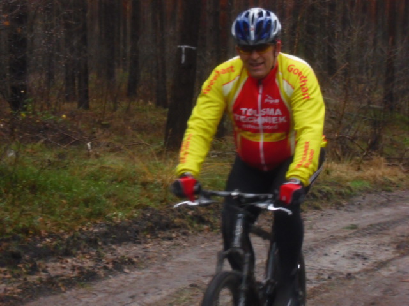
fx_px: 1122
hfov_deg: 20.7
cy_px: 153
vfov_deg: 15.6
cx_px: 204
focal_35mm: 95
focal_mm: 15.81
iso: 400
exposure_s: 1/60
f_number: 5.4
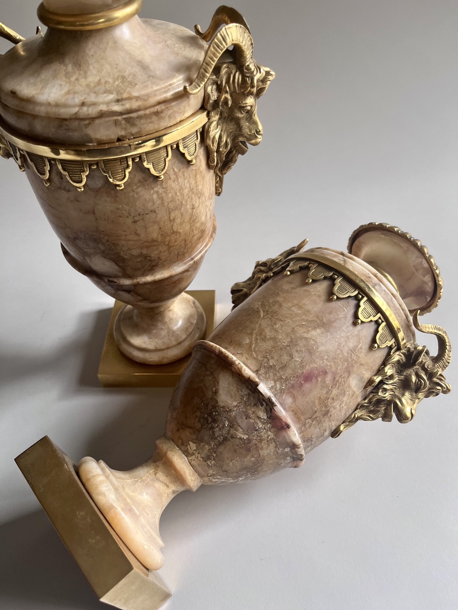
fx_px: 459
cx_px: 229
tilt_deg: -49.2
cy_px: 305
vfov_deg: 67.3
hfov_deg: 53.1
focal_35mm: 26
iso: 125
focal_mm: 5.1
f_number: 1.6
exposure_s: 1/121
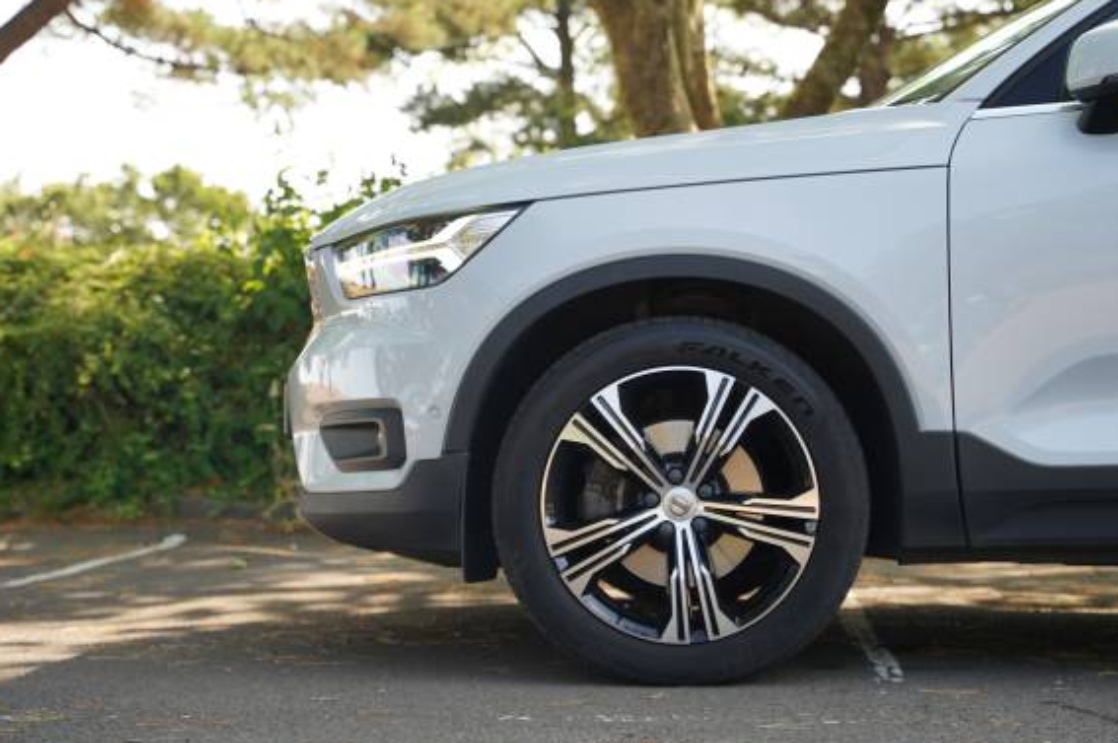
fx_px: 2172
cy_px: 371
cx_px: 609
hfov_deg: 28.9
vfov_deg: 19.4
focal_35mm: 70
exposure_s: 1/80
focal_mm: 62
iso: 125
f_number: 4
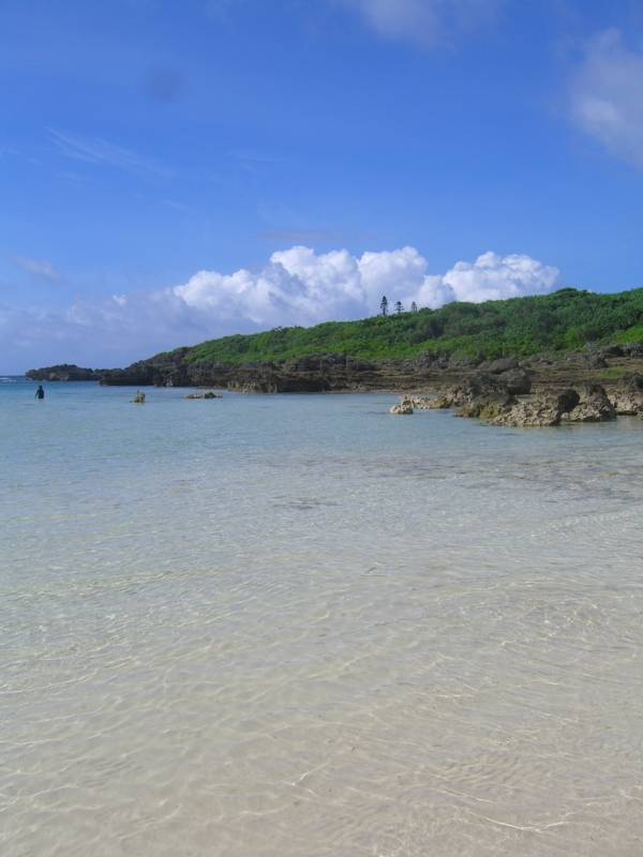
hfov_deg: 37.7
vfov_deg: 49.0
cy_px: 428
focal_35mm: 38
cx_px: 322
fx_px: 941
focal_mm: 7.9
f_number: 8
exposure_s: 1/320
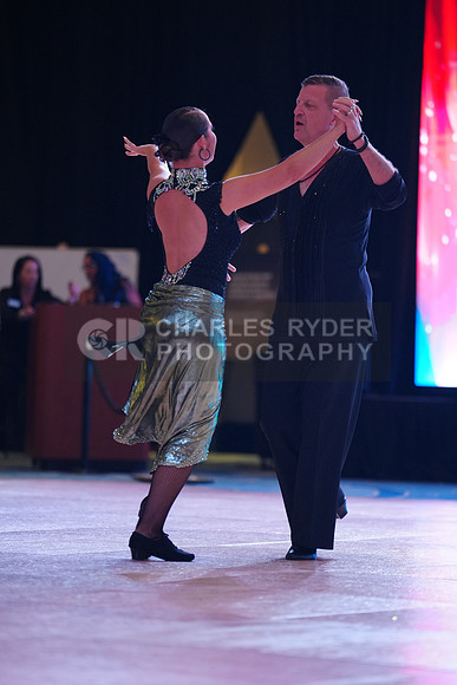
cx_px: 228
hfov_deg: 7.5
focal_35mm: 182
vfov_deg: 11.3
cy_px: 342
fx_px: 3463
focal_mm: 182
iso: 2000
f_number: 2.8
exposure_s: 1/400
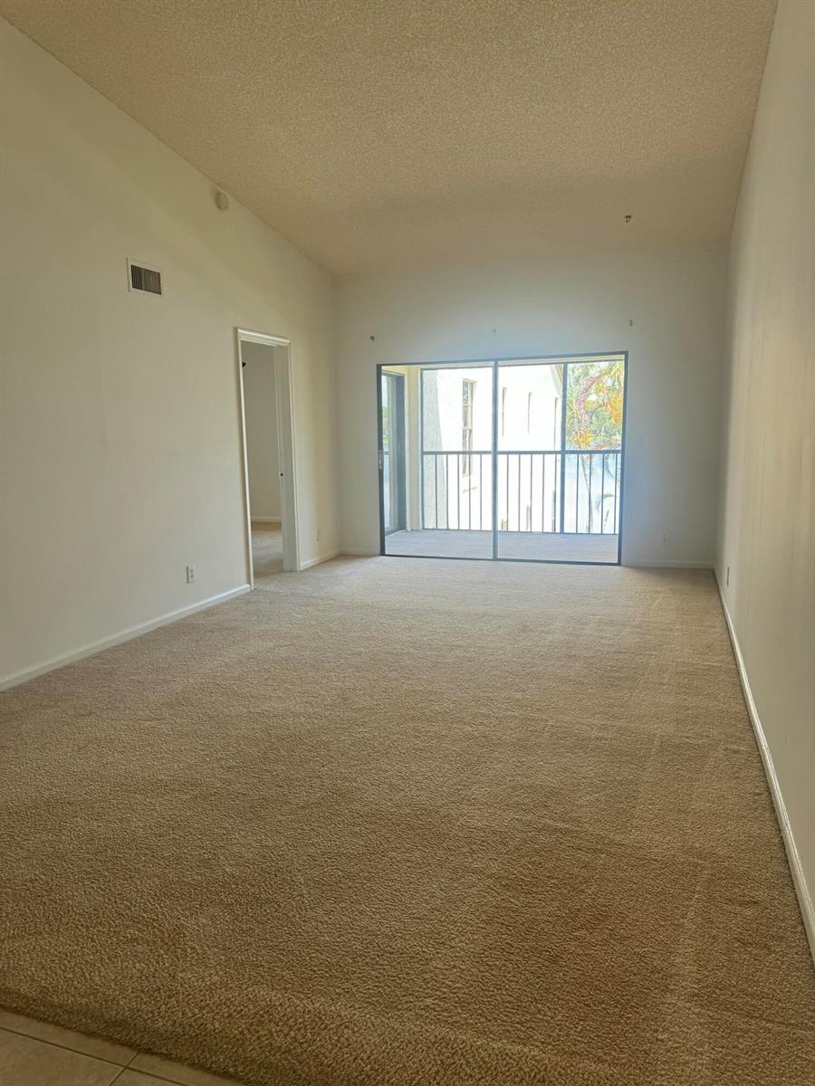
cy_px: 543
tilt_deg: -9.0
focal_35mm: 24
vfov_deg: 71.6
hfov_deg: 56.8
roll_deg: +1.5
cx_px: 408
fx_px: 753
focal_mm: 6.76
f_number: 1.78
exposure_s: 1/121
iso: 100
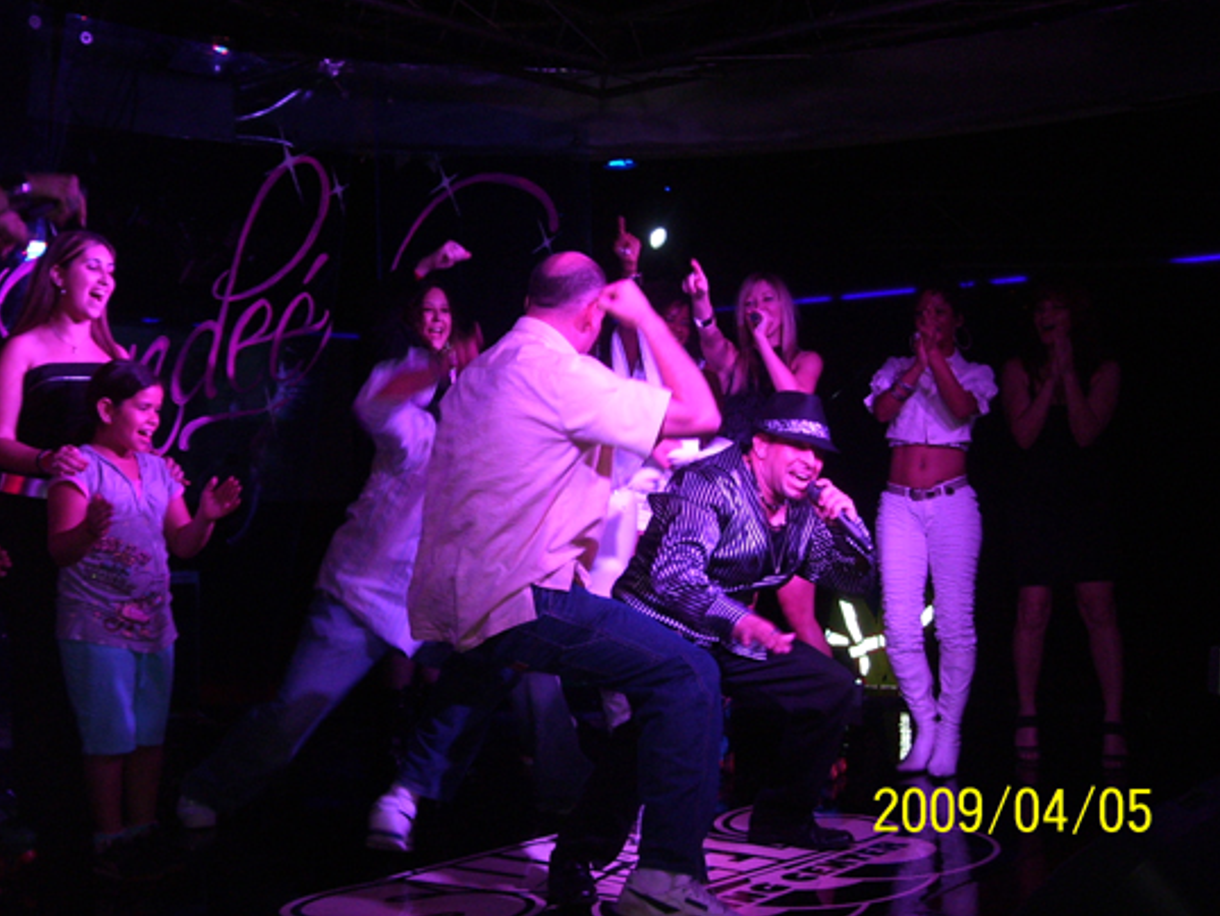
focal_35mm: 44
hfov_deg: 42.8
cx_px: 501
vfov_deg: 32.9
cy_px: 399
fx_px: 1551
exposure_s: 1/60
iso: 125
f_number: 2.7
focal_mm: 6
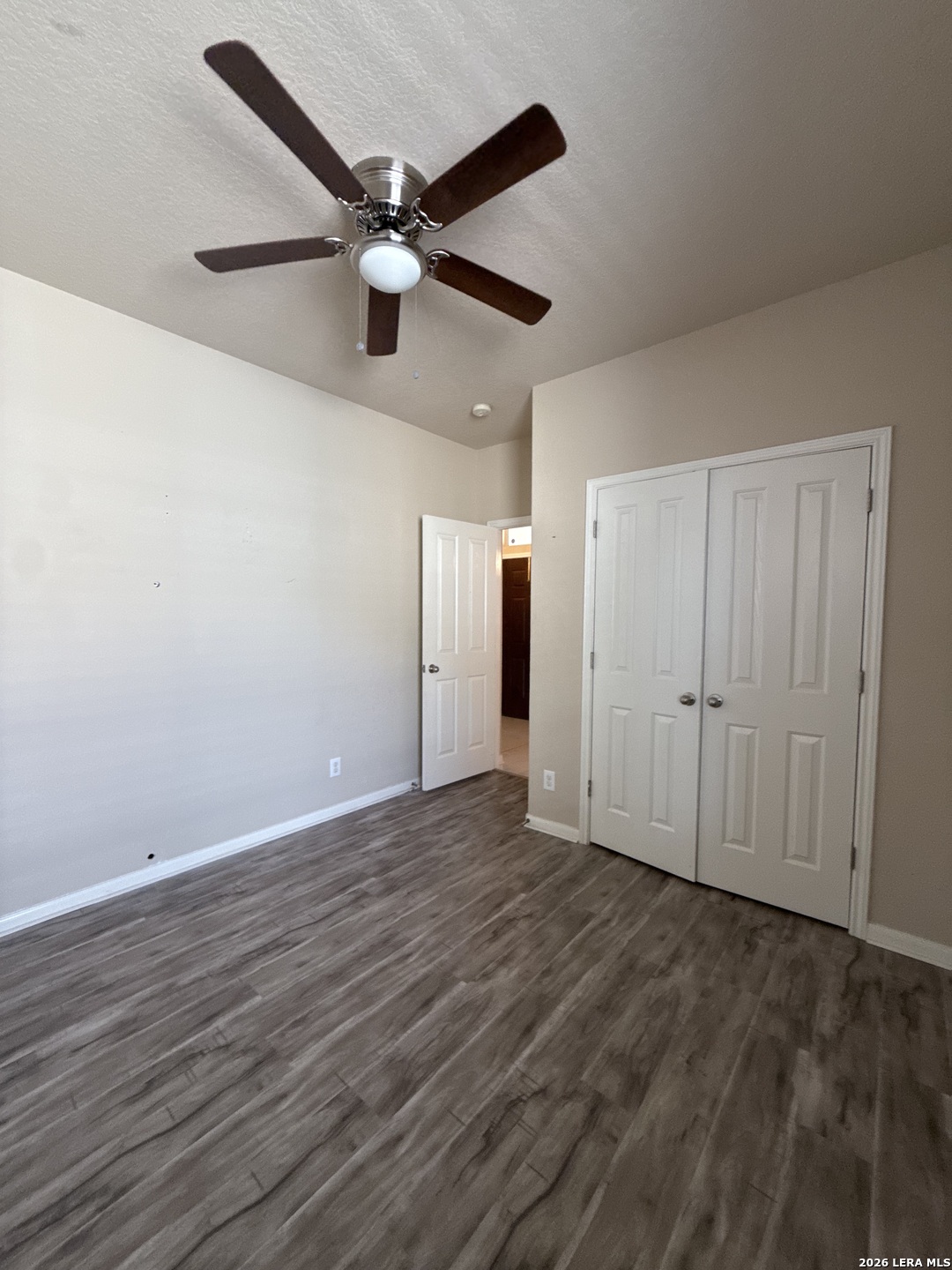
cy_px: 635
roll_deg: -0.8
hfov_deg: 85.7
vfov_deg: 102.1
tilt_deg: -1.7
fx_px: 513
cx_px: 476
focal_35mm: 14
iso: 400
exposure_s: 1/120
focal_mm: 2.22
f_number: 2.2
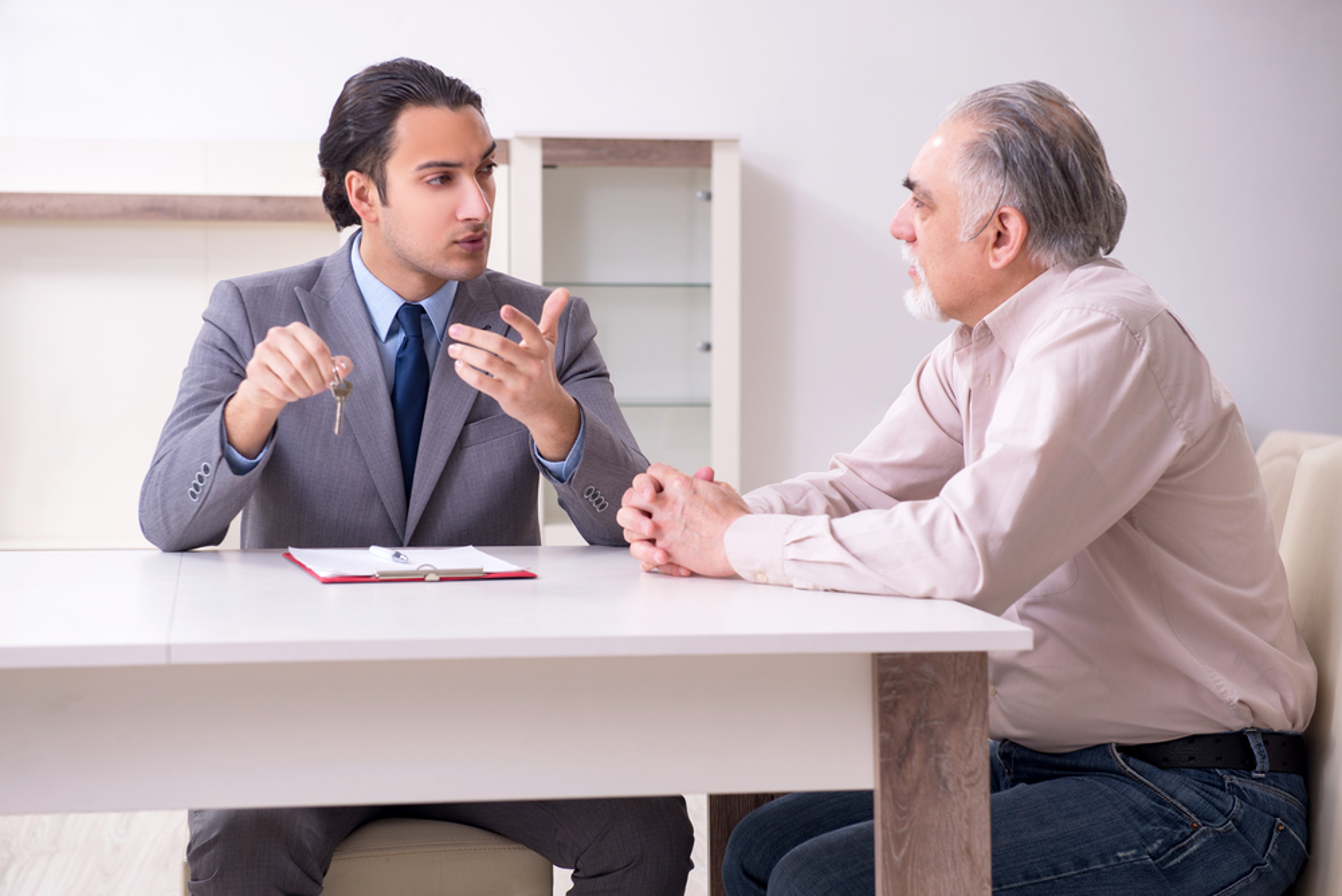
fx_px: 2611
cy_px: 448
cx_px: 671
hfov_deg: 28.8
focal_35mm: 70
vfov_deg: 19.5
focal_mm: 70
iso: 125
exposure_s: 1/100
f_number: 5
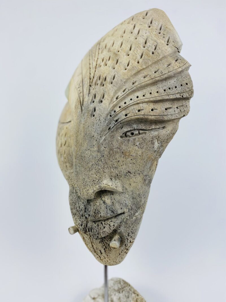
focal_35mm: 26
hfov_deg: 53.1
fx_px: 226
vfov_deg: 67.3
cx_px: 113
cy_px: 151
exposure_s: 1/237
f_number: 1.8
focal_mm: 4.25
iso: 32
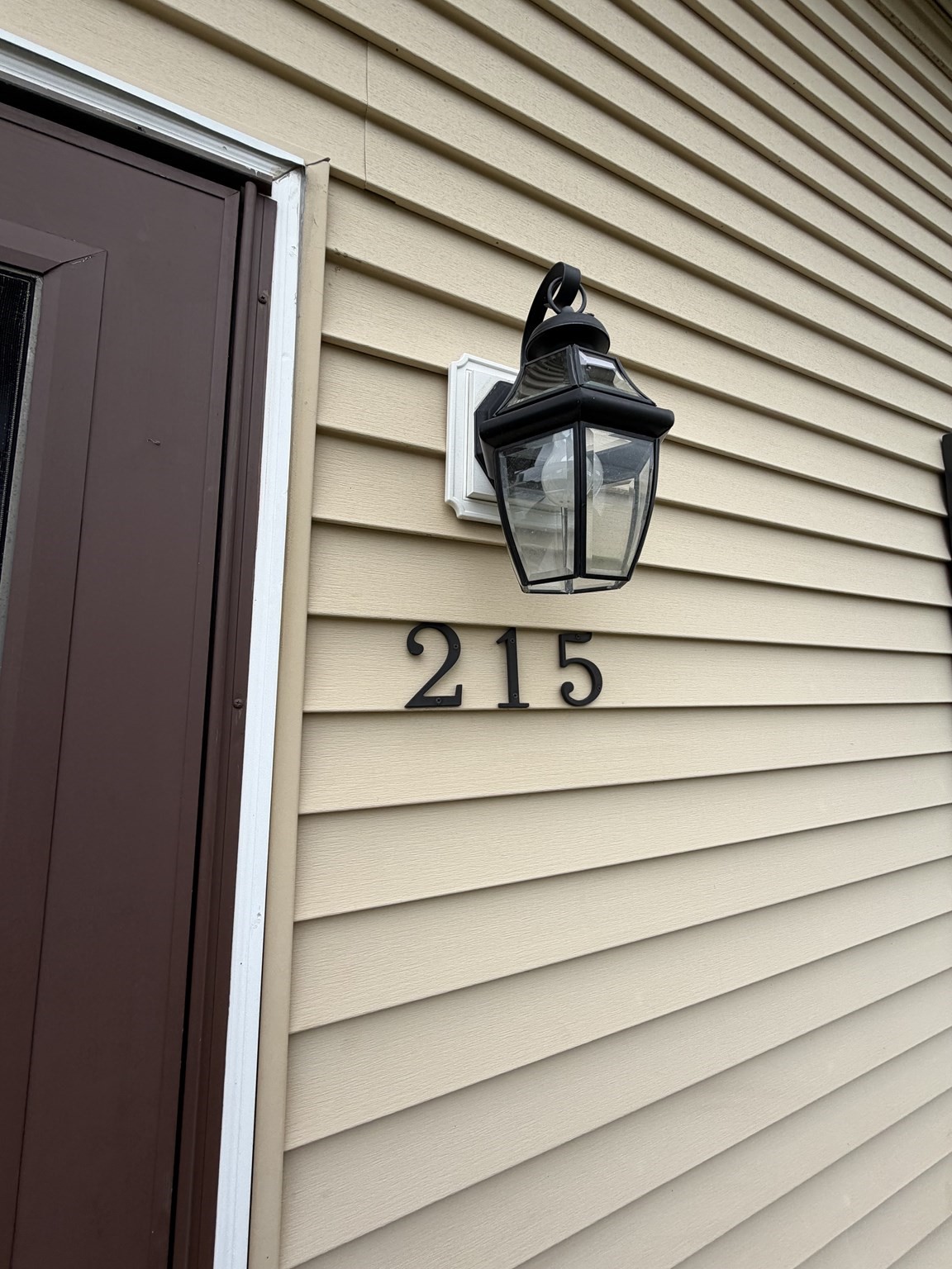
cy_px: 634
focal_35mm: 14
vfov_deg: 102.1
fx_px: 513
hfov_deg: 85.7
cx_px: 476
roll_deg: -2.2
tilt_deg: +4.6
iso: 40
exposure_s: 1/569
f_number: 2.2
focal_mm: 2.22
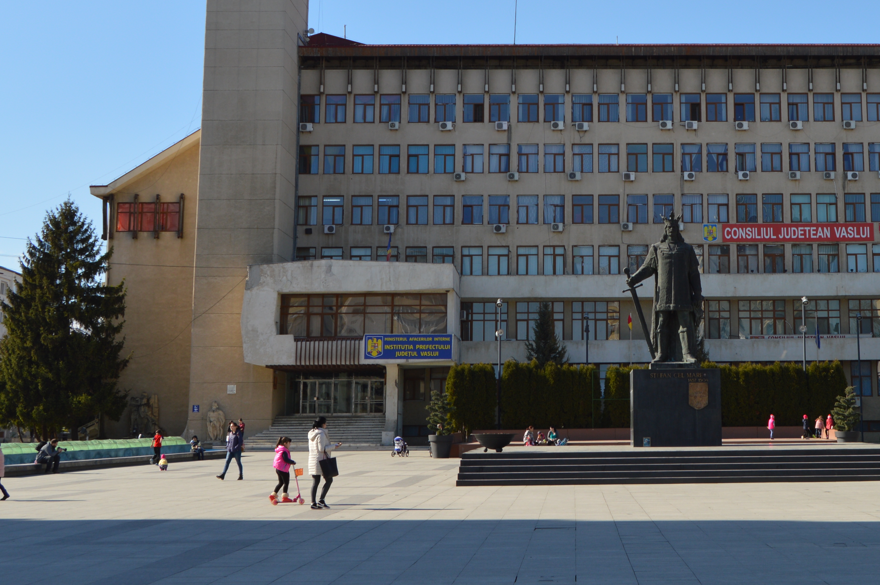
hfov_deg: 30.1
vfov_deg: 20.4
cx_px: 643
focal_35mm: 66
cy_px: 124
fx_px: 1612
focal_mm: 26
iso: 100
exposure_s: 1/250
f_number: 8
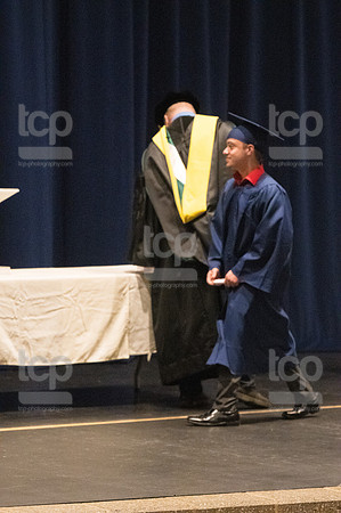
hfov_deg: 6.1
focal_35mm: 225
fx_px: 3204
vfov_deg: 9.2
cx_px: 170
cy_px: 256
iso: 8000
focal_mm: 150
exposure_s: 1/250
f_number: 4.5
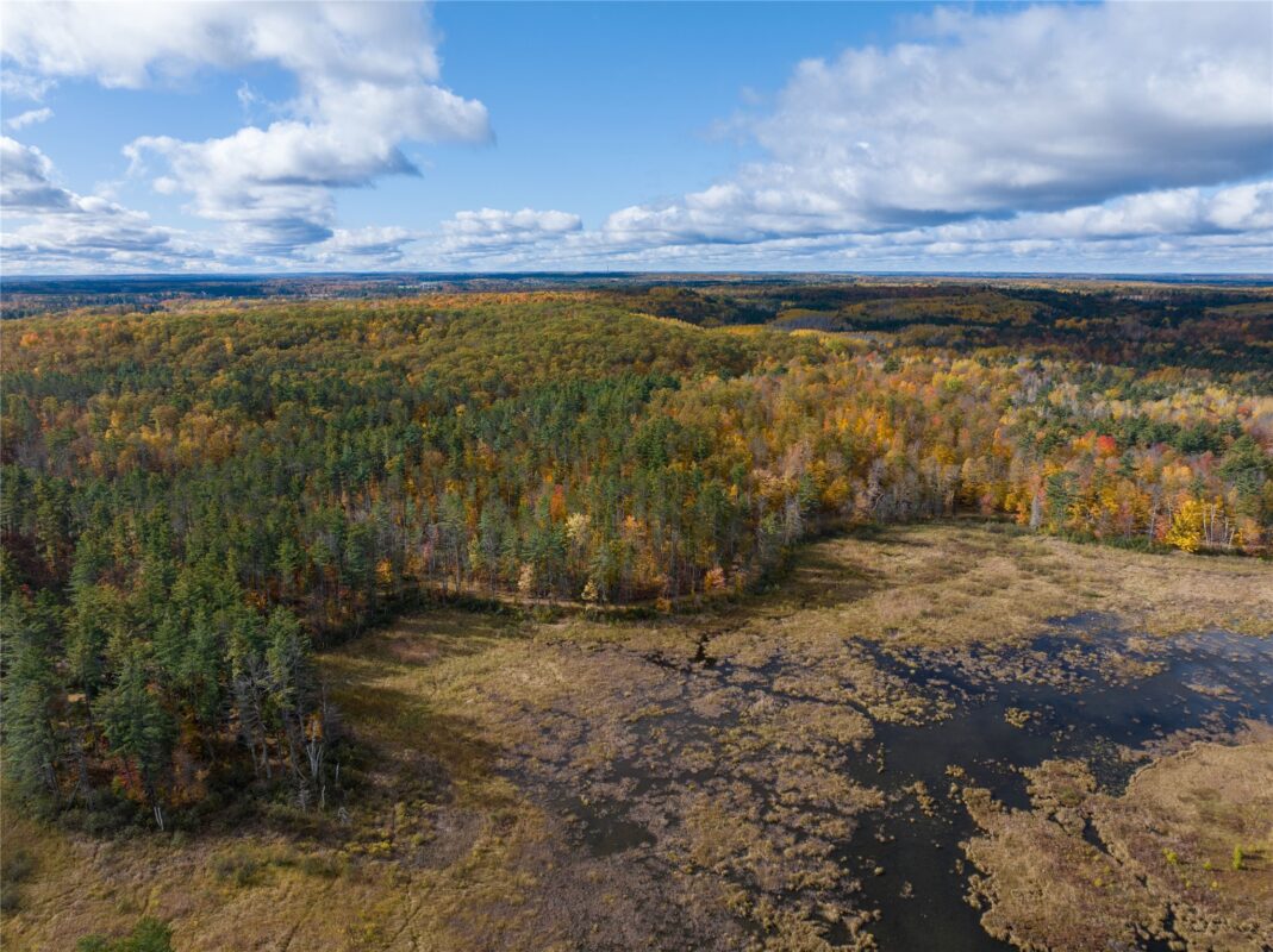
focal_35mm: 24
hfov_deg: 71.6
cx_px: 636
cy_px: 476
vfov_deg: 56.7
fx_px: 882
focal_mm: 12.29
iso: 220
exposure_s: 1/2000
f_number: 2.8
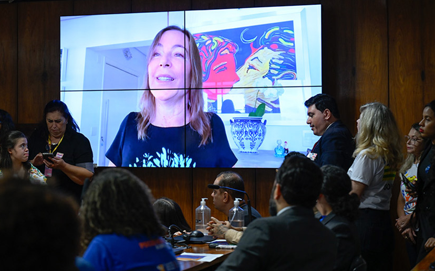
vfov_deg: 17.6
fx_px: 877
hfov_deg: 27.9
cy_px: 129
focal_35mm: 74
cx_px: 210
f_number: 2.8
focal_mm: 70
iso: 800
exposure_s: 1/160
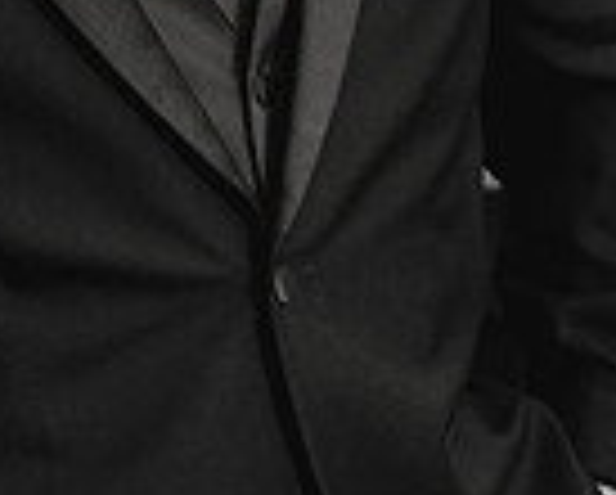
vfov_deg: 6.2
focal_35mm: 249
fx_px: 4546
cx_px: 632
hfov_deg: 7.7
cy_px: -176
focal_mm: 50
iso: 400
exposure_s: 1/400
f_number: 3.5
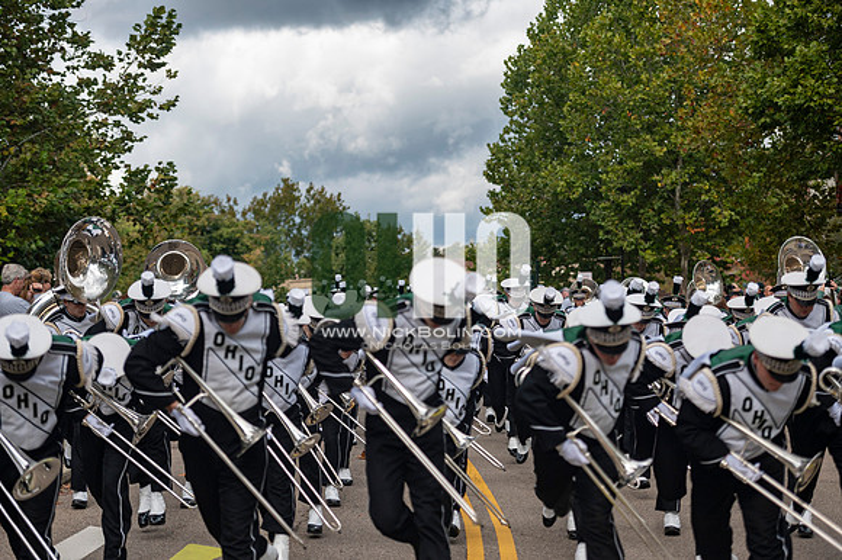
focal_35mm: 85
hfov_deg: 23.9
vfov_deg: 16.1
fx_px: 1987
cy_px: 280
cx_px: 421
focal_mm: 85
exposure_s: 1/8000
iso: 400
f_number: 2.8
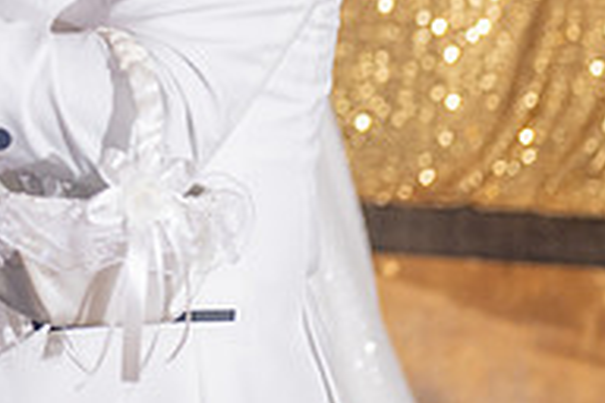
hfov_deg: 9.6
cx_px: -186
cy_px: -203
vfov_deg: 6.4
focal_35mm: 211
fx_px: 3546
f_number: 4
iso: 800
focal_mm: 70
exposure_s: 1/160
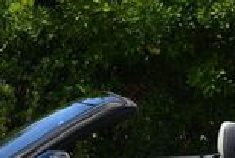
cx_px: 150
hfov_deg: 7.3
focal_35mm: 283
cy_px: 143
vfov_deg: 4.9
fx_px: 1849
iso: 125
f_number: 8
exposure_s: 1/250
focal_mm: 34
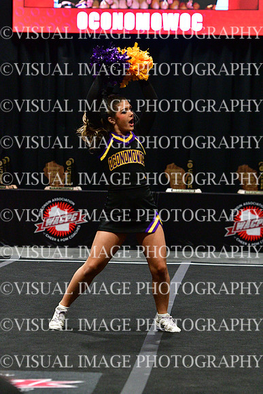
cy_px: 197
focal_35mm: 174
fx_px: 1905
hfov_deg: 7.9
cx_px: 132
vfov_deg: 11.8
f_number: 4
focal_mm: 116
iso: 5000
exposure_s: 1/400
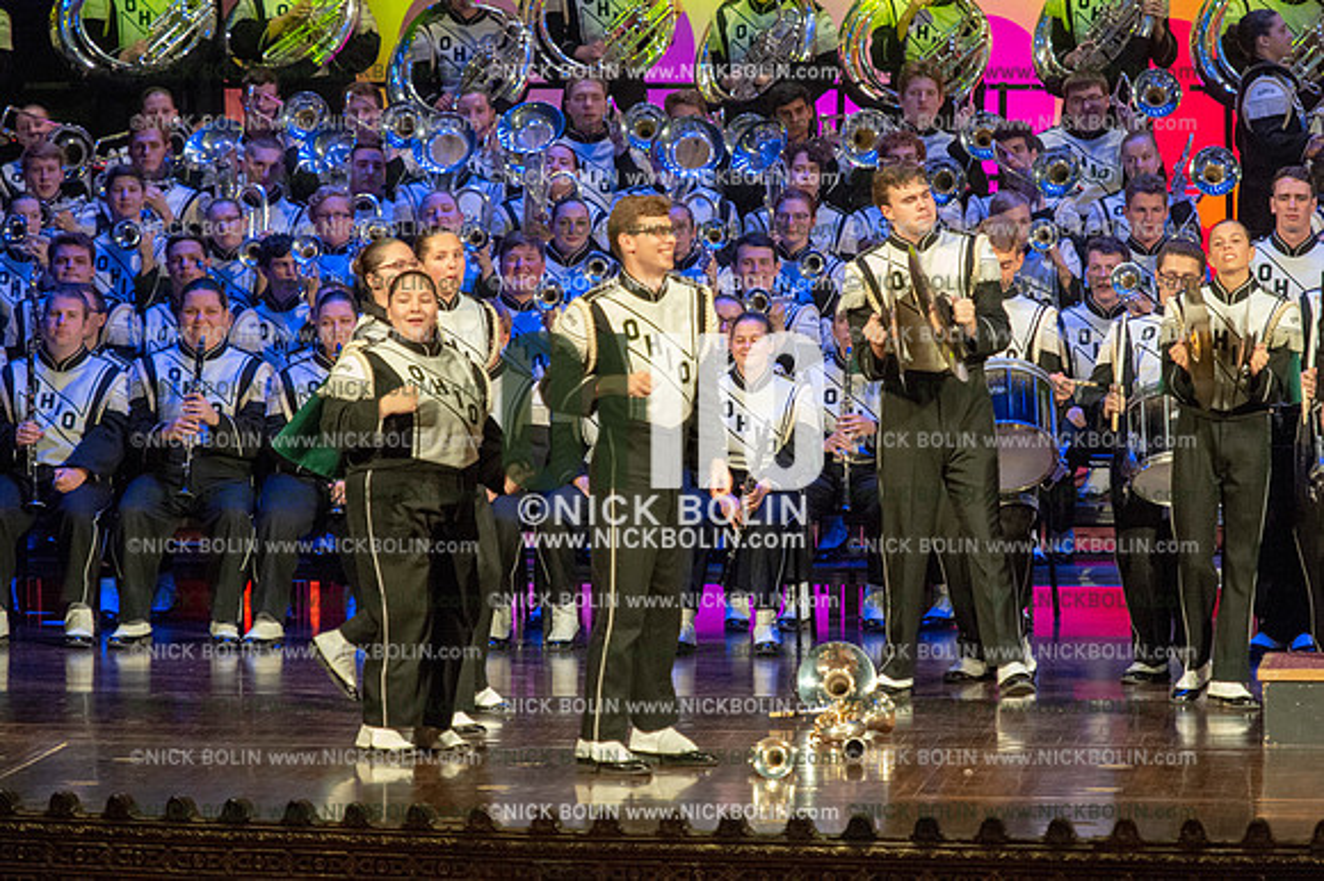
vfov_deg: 5.7
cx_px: 662
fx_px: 8821
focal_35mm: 240
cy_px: 440
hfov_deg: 8.6
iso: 8000
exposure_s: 1/250
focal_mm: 240
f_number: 5.6
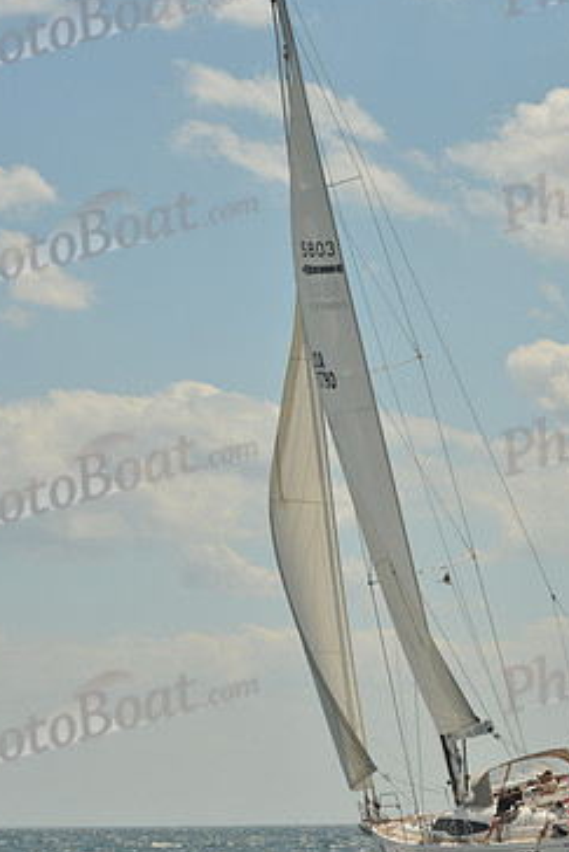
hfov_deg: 10.0
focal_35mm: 137
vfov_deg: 15.0
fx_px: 3245
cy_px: 328
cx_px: 381
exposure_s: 1/800
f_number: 8
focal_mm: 86
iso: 400
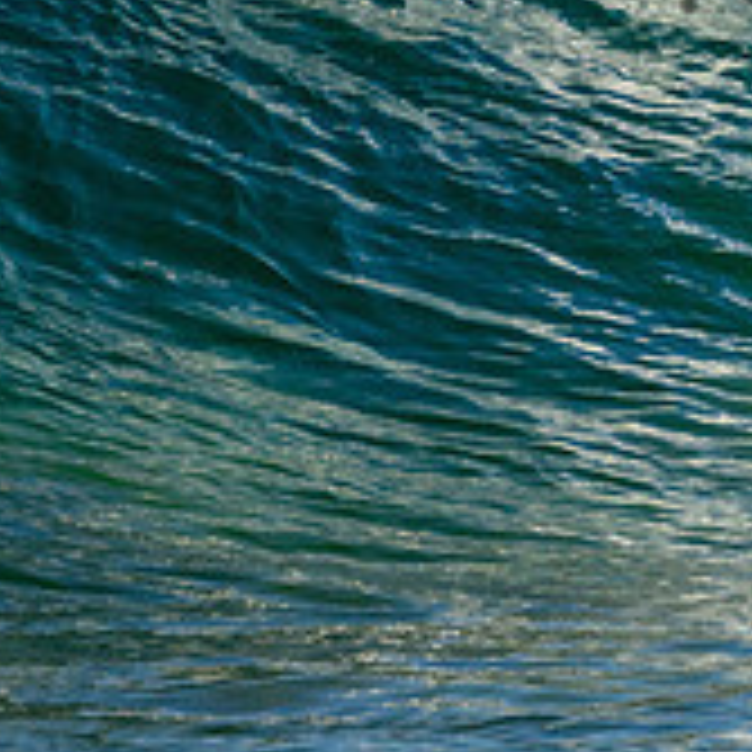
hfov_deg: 0.7
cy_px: -97
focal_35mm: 2365
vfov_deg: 0.7
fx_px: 58127
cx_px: 1126
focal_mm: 800
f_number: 11
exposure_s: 1/2000
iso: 1400
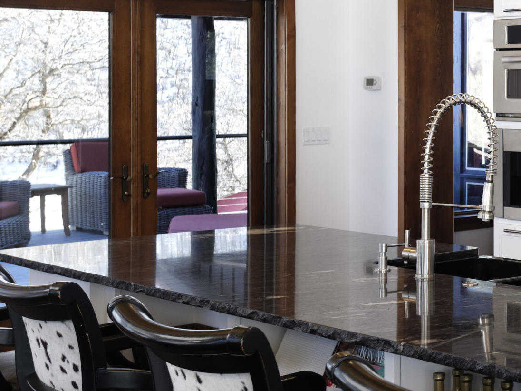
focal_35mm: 79
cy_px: 107
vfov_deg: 18.6
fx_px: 1189
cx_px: 580
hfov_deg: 23.2
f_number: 7.1
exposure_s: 1/200
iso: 640
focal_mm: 30
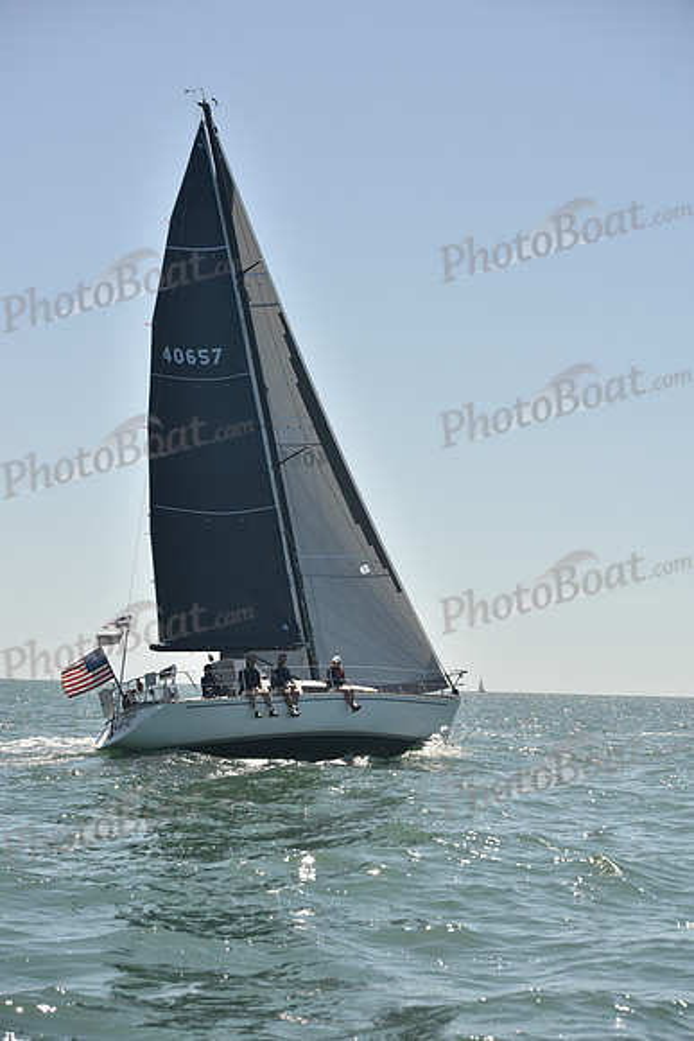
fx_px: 2023
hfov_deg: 19.5
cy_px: 520
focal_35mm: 70
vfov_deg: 28.8
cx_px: 347
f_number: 5.6
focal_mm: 70
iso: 250
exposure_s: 1/800
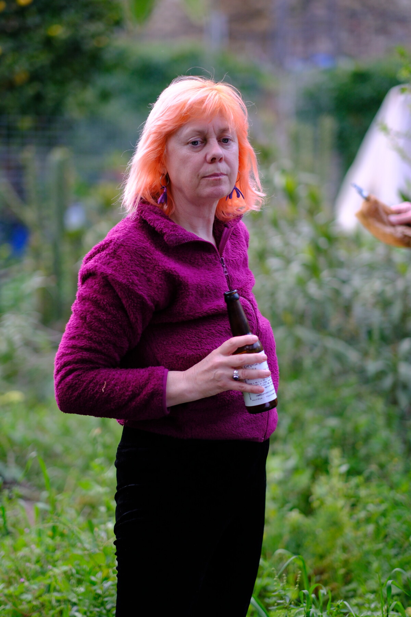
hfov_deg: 16.3
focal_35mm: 84
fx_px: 1438
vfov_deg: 24.2
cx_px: 206
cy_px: 308
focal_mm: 56
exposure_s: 1/1900
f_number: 1.2
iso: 400
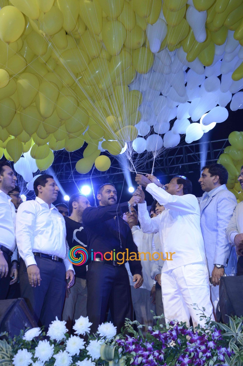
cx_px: 122
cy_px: 183
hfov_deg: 23.7
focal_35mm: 57
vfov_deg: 35.1
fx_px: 578
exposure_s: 1/200
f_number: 8
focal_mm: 38
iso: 800
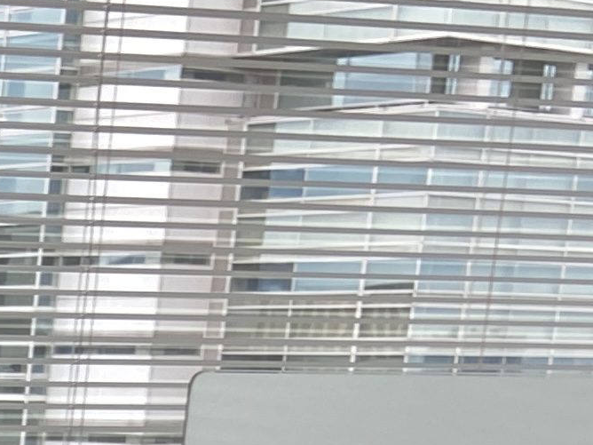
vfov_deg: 8.6
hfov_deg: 11.2
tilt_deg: -15.7
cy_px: 1095
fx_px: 2690
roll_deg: -1.1
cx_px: -664
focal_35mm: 157
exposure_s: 1/100
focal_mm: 4.25
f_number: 1.8
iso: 50
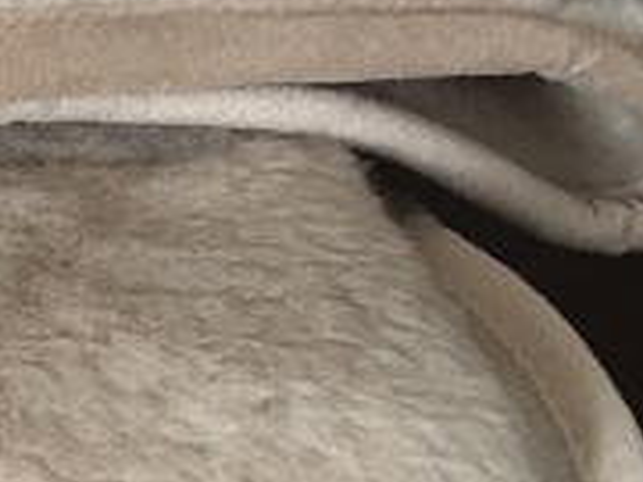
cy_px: 129
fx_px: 2396
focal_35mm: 129
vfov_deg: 11.5
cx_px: -750
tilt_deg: -27.5
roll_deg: +1.5
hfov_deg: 12.8
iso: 125
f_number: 2.2
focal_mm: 4.15
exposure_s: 1/33
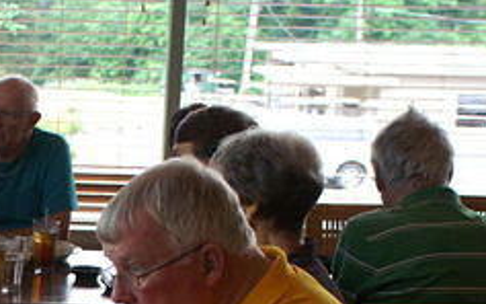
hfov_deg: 19.5
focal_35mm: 99
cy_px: 370
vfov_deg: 12.9
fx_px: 1311
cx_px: -131
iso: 800
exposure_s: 1/60
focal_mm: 24
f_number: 4
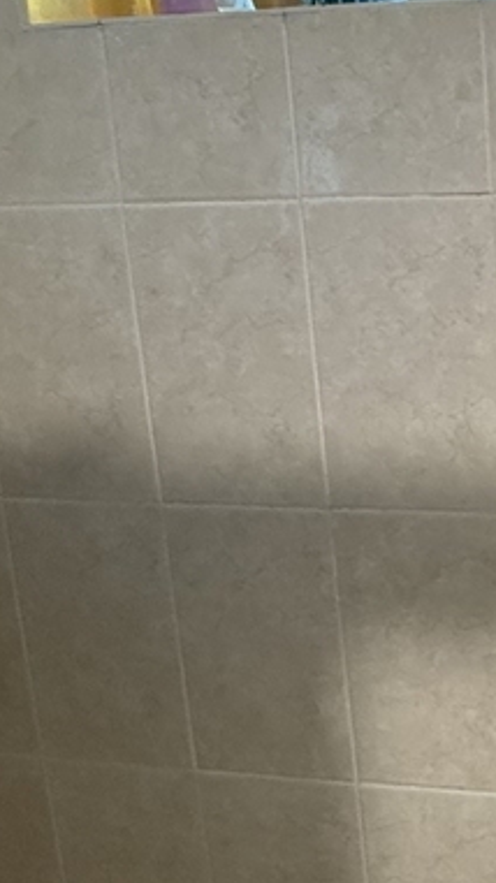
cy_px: 600
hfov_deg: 21.2
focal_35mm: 41
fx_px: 960
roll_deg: -0.3
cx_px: 855
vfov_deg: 48.4
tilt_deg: -10.3
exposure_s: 1/60
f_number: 2.2
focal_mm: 2.22
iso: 400
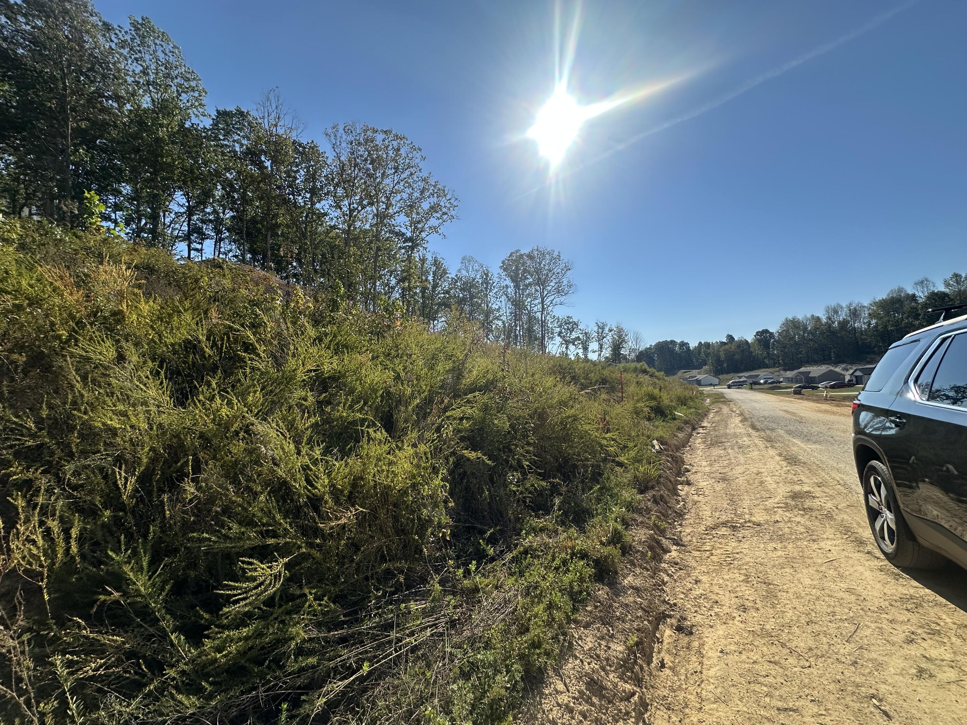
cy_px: 362
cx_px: 484
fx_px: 391
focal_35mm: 14
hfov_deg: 102.1
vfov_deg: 85.7
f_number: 2.2
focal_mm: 2.22
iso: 50
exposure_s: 1/3300
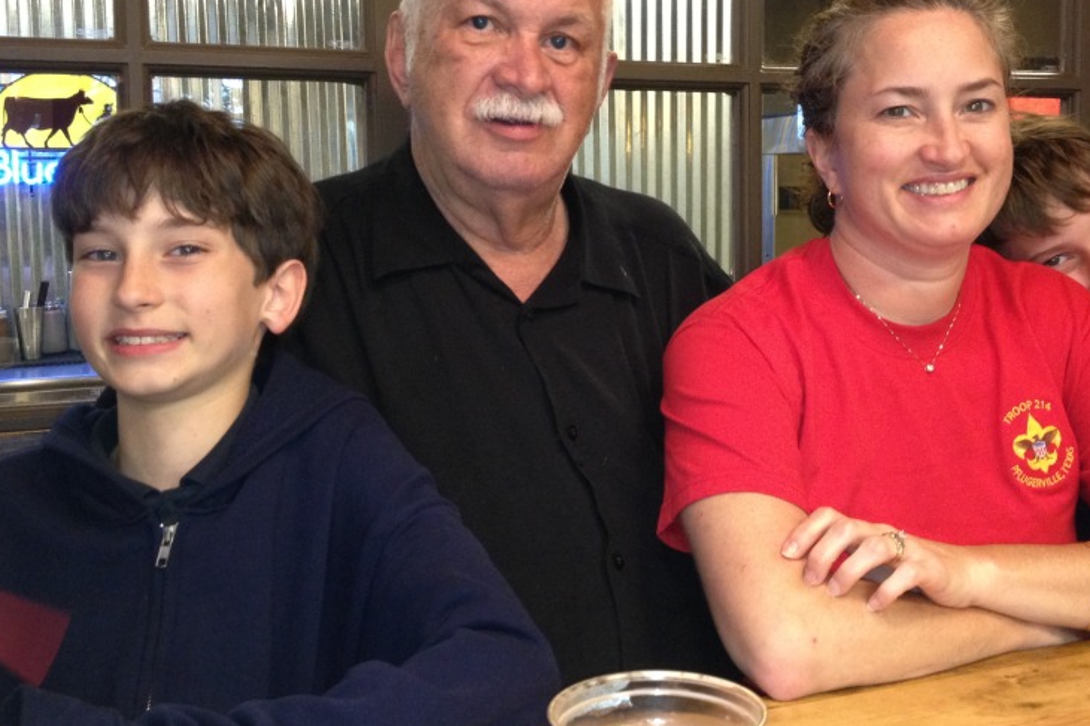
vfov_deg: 26.4
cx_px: 631
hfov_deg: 38.8
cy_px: 313
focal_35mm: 51
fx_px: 1544
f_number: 2.4
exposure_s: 1/20
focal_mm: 4.28
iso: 200
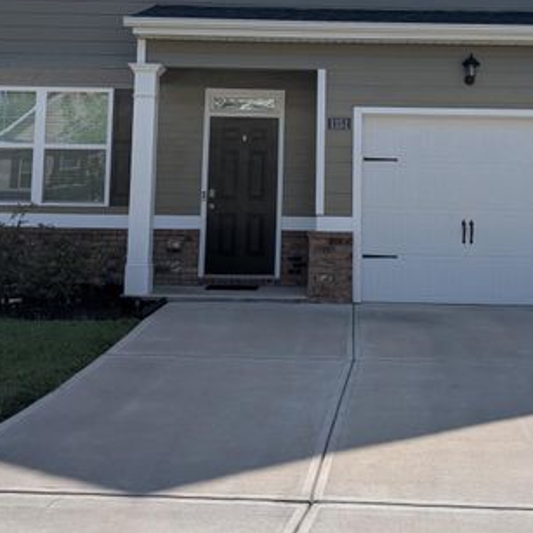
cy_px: 140
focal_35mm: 46
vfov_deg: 36.0
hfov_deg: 36.7
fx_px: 801
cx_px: 313
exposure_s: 1/1912
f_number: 1.68
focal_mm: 6.9
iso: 23
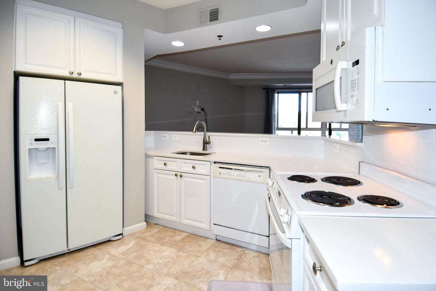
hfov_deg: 90.0
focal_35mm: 18
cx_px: 218
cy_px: 146
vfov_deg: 67.4
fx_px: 218
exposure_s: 1/60
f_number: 4
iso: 200
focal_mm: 12
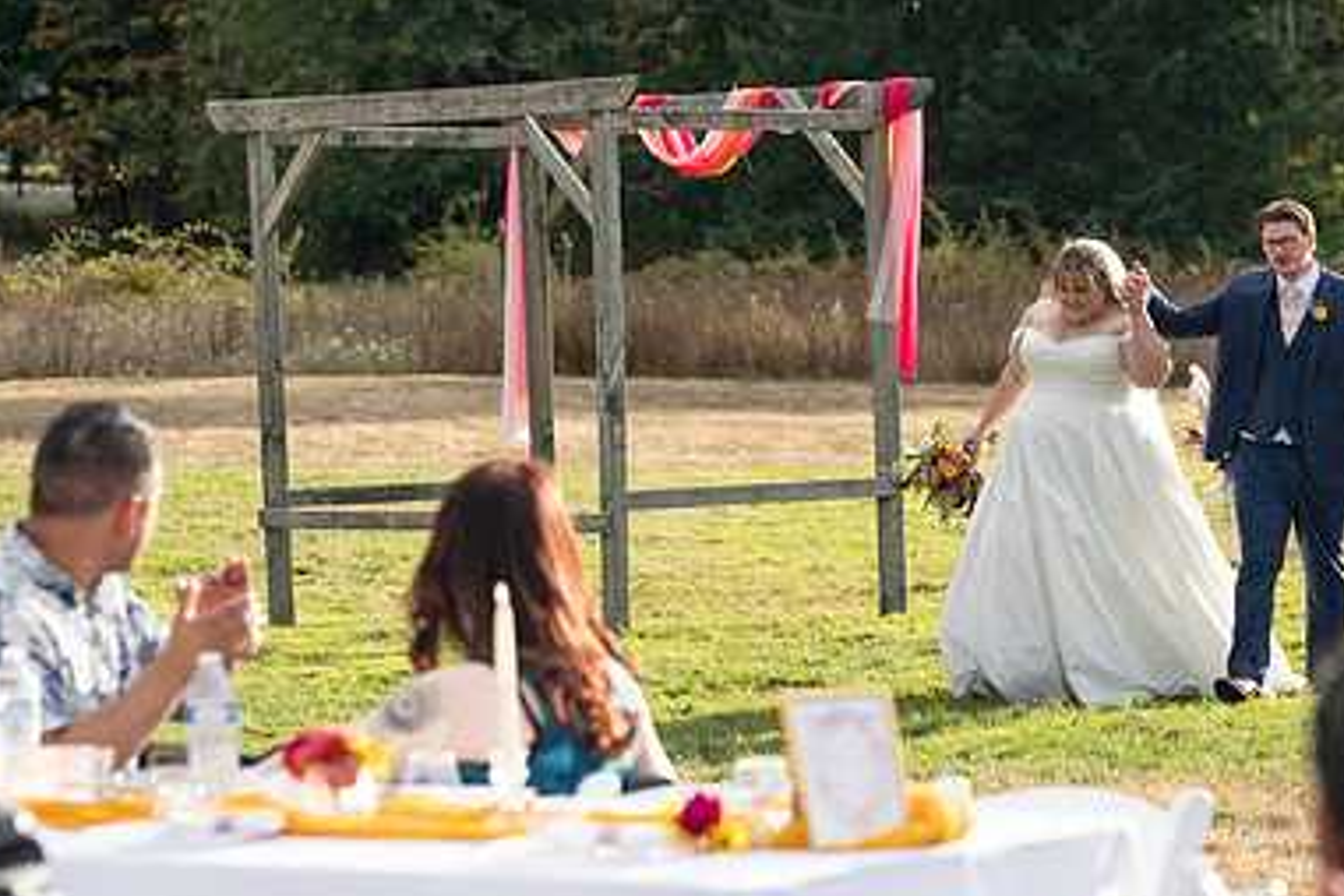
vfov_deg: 8.7
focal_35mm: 157
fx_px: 5861
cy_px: 619
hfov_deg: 13.0
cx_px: 984
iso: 400
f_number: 4.5
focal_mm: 103
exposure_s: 1/1600
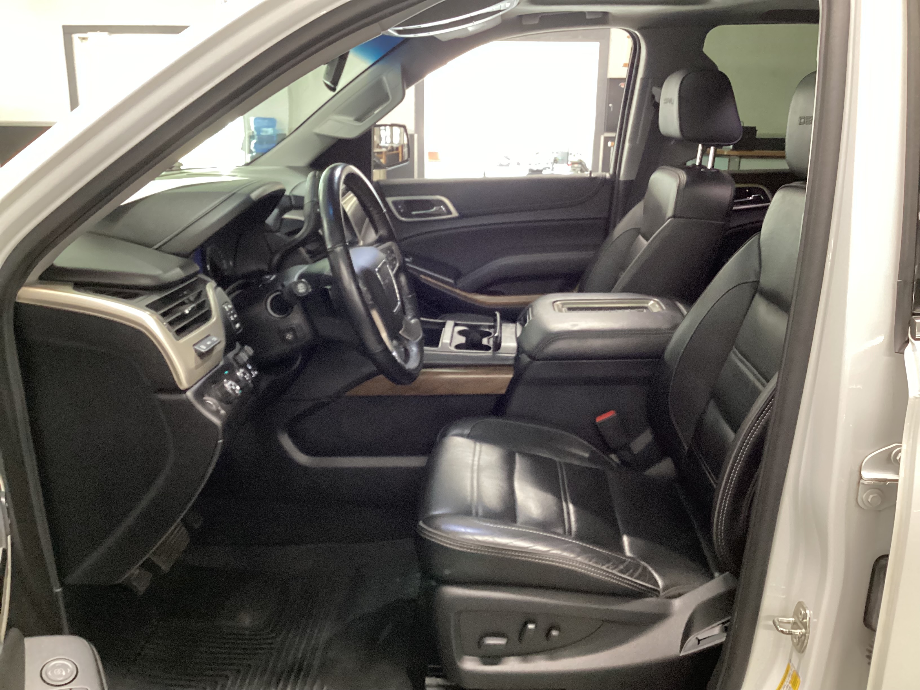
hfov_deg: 58.4
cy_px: 345
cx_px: 460
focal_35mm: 31
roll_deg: -0.6
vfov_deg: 45.4
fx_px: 824
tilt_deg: -17.8
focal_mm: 3.3
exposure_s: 1/33
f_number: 2.4
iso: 400
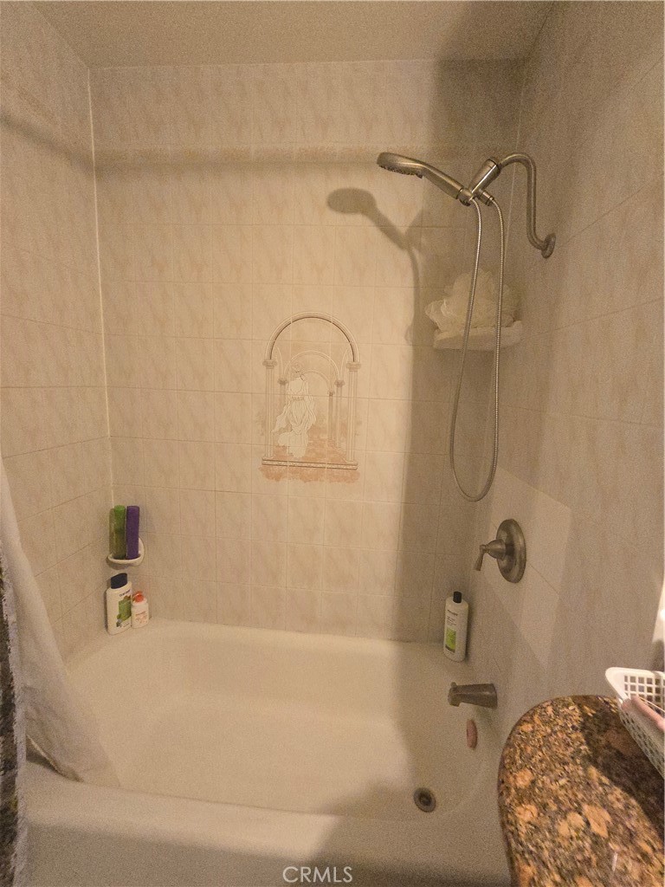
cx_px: 332
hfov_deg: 89.9
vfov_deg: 106.2
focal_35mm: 13
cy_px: 444
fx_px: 333
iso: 1000
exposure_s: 1/60
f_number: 2.2
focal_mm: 2.2
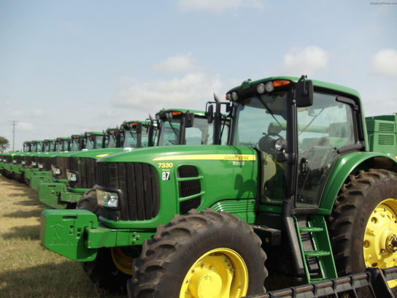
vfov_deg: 32.9
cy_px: 149
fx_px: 505
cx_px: 198
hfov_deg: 42.9
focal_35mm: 44
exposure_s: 1/200
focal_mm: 6
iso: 80
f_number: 7.1
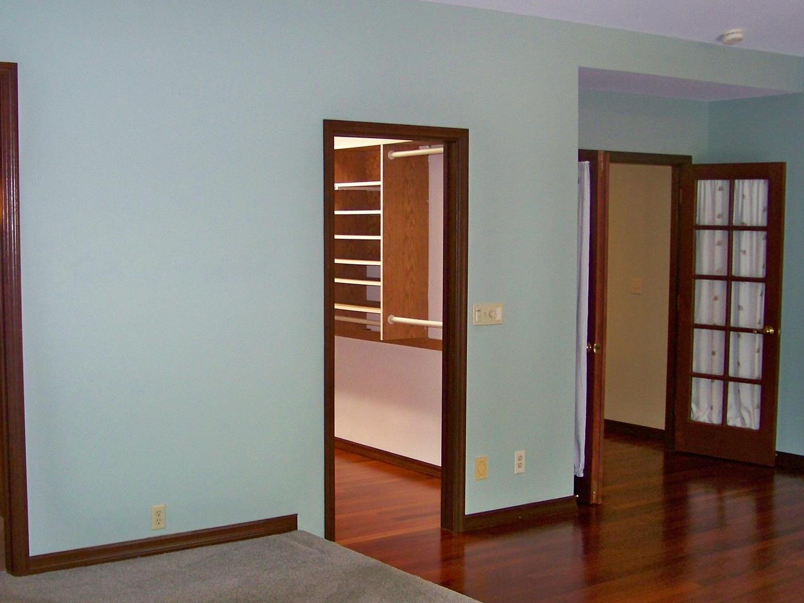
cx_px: 372
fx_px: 1068
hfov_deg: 41.2
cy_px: 333
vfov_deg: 31.5
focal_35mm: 46
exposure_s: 1/30
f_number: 2.8
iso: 200
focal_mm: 6.75
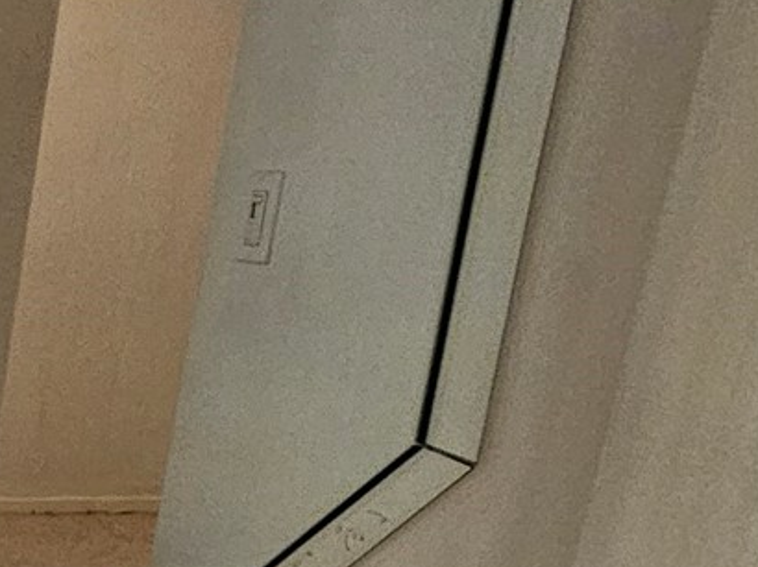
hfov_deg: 18.1
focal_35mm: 65
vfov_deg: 21.4
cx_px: -815
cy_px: 624
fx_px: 1422
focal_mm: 2.2
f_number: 2.2
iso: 320
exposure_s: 1/60
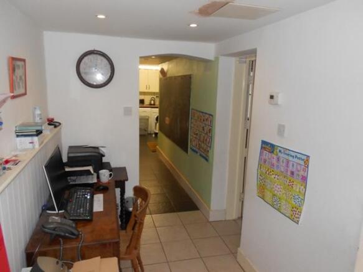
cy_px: 136
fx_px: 273
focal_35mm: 26
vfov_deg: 53.0
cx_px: 182
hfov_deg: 67.3
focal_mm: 4.6
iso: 200
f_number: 3.2
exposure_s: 1/25
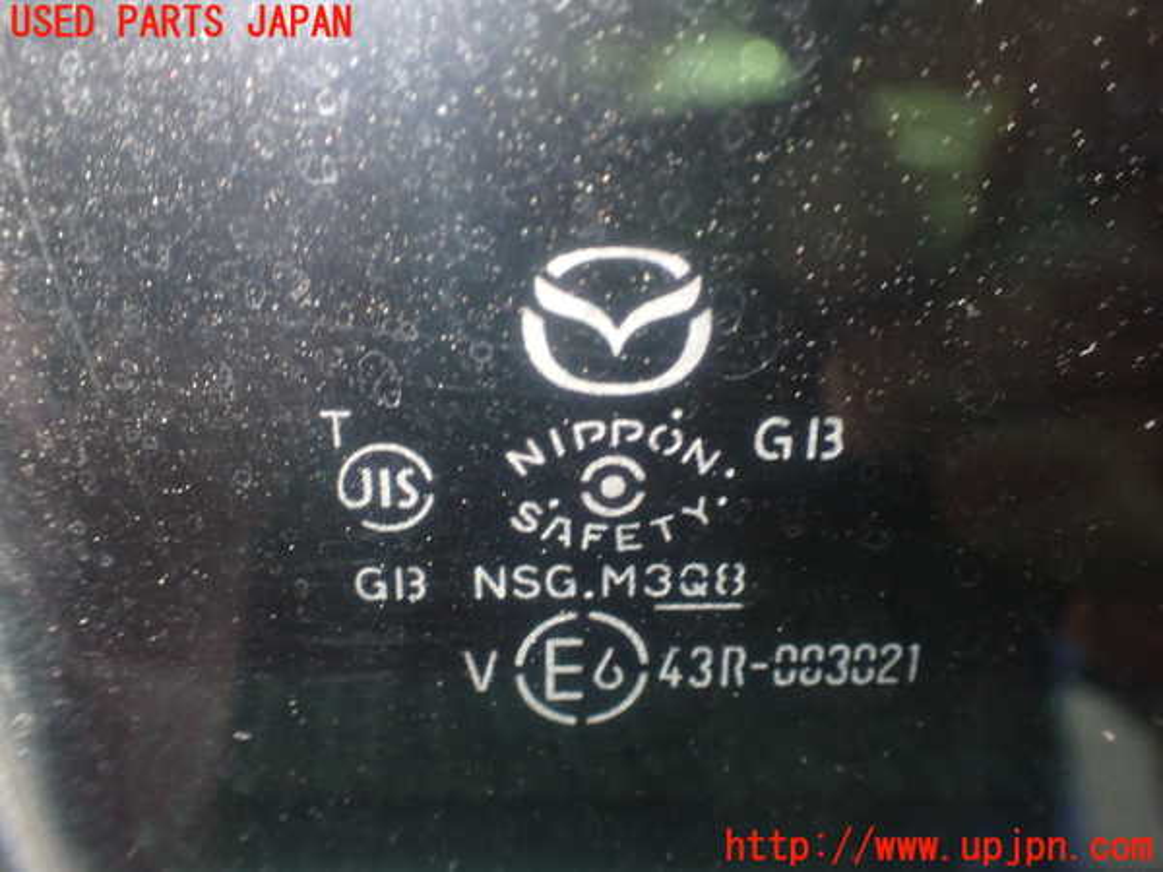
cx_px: 582
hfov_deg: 56.8
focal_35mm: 32
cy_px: 436
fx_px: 1075
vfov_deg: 44.2
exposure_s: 1/13
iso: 800
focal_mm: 5.79
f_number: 2.4
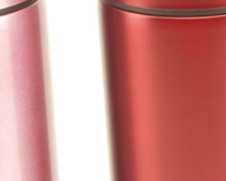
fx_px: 1532
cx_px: 328
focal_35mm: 229
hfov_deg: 8.3
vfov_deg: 6.7
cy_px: 196
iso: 200
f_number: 22
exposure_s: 1/1.67
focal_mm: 32
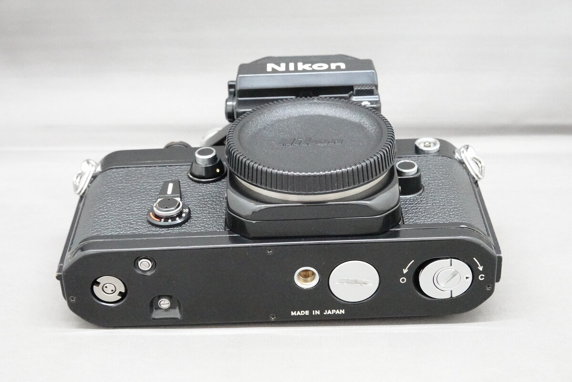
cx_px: 286
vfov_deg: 20.9
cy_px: 191
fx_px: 1033
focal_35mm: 65
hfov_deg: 31.0
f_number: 5.6
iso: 6400
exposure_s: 1/60
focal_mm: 23.86
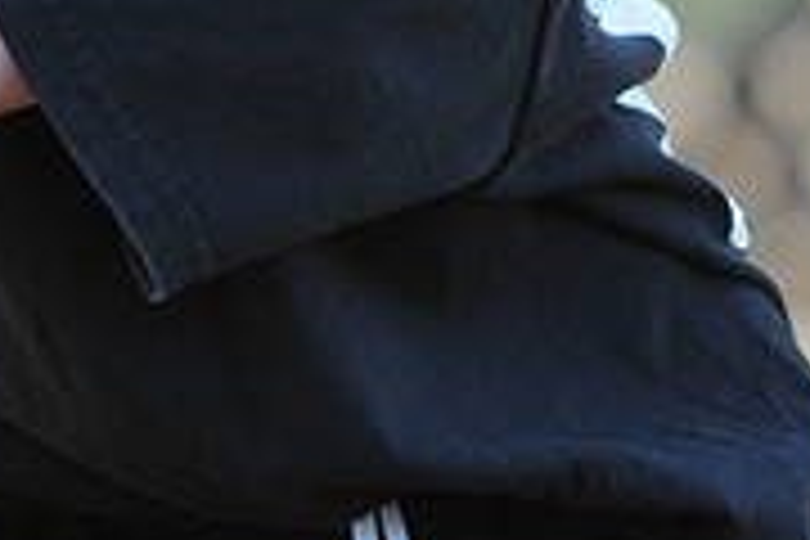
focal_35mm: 1446
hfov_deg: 1.4
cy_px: -254
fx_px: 32532
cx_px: 1022
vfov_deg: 1.0
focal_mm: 300
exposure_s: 1/400
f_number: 4
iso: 800
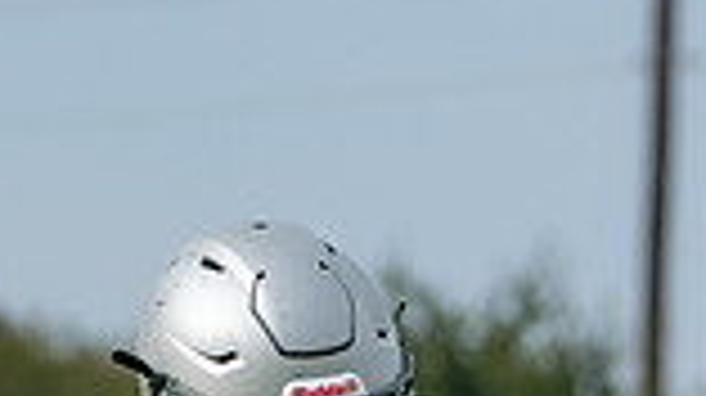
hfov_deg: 2.4
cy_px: 871
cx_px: 163
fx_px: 17152
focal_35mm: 917
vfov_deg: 1.3
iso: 320
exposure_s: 1/1250
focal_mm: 175
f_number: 5.6
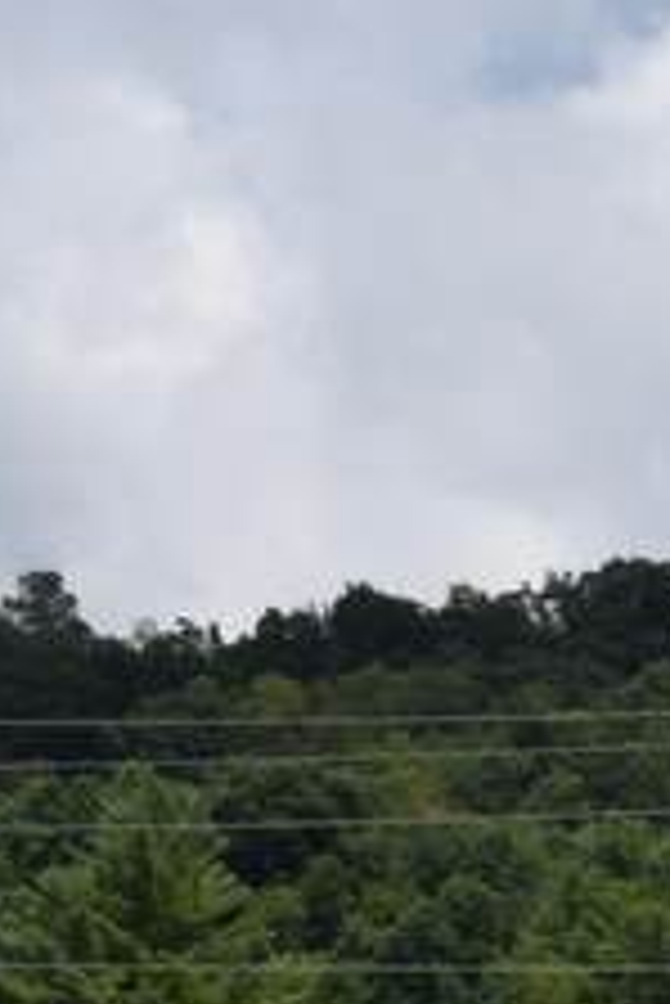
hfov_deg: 7.7
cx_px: 2064
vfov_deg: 13.1
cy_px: 1015
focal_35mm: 155
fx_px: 4320
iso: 100
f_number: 11
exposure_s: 1/200
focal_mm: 18
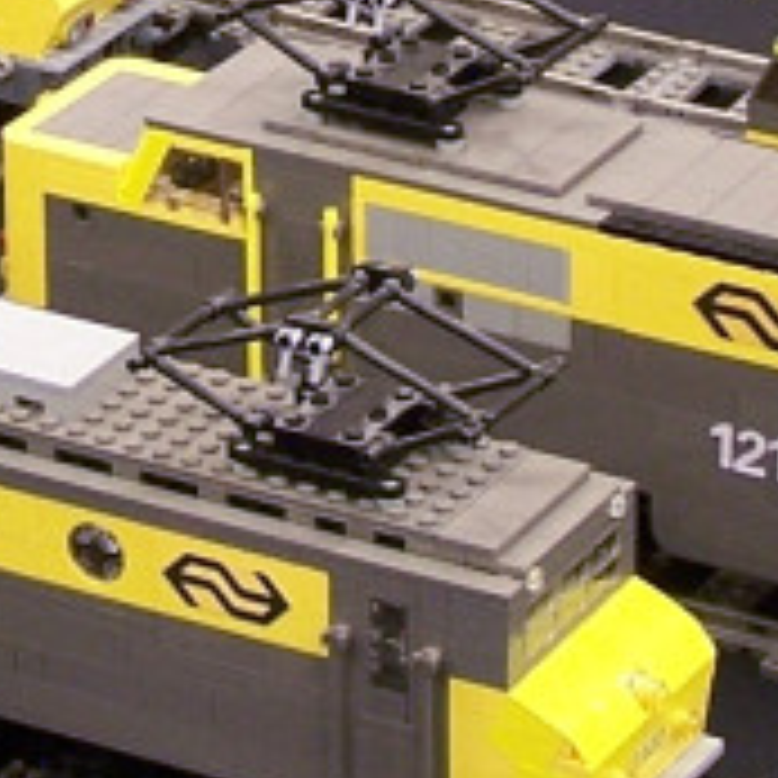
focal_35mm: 267
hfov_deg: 6.6
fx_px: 6789
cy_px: -103
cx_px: 364
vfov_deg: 6.5
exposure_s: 1/2
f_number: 3
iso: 80
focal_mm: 8.5
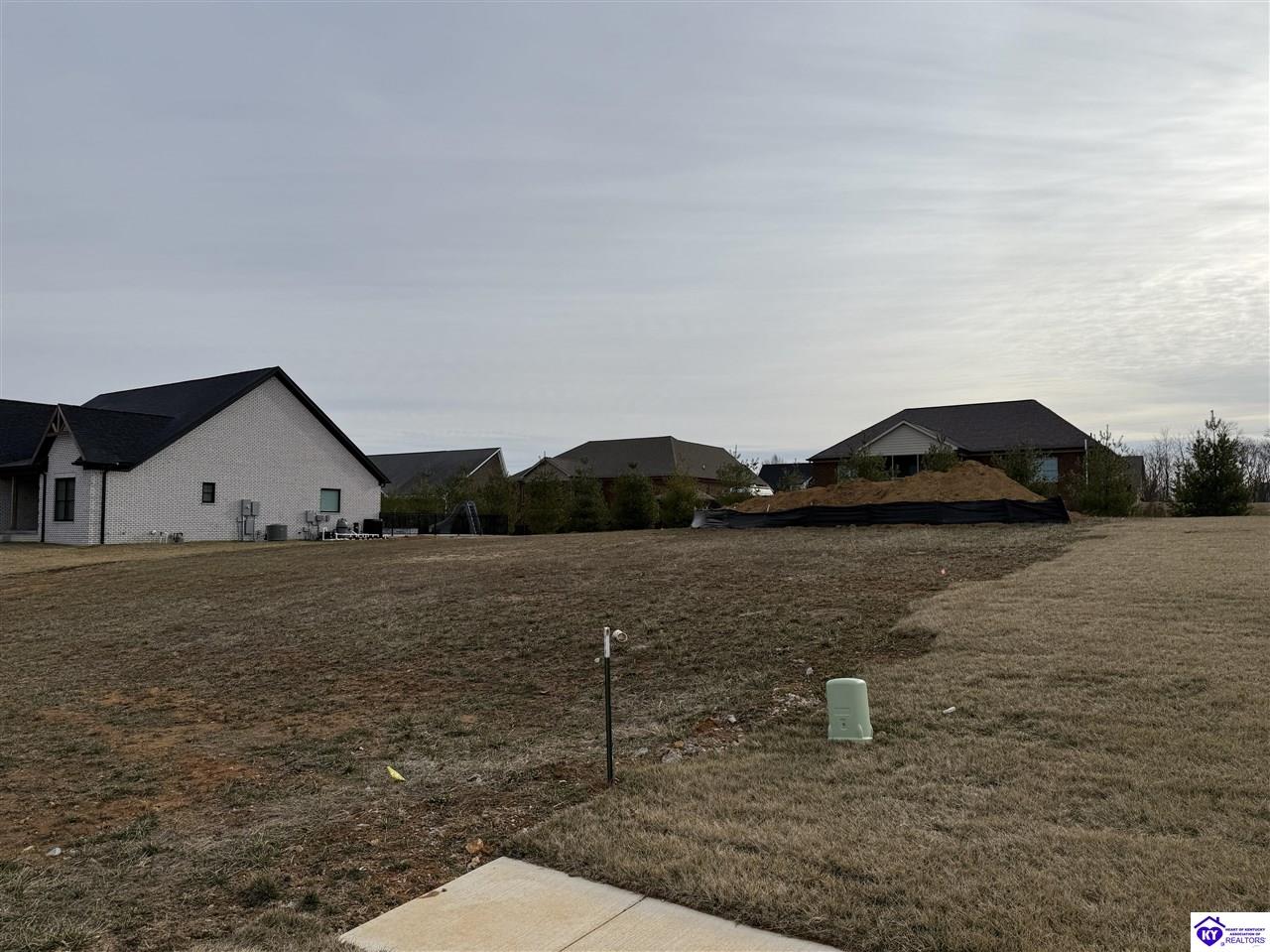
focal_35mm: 24
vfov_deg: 56.8
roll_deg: +0.1
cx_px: 635
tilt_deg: +4.5
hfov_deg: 71.6
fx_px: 880
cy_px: 476
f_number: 1.78
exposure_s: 1/8130
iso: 80
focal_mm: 6.76
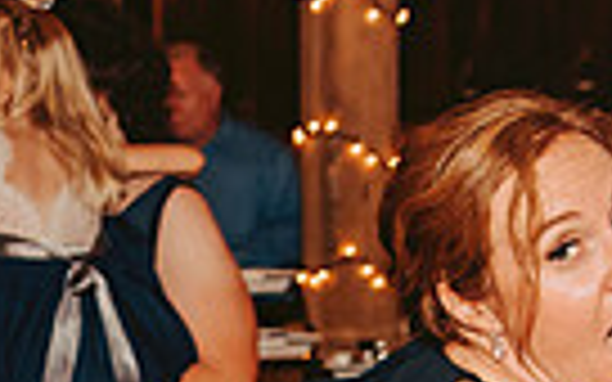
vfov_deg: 10.5
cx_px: 14
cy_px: 524
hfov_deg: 16.8
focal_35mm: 122
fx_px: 2035
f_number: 2.8
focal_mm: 28
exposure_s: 1/160
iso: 1000
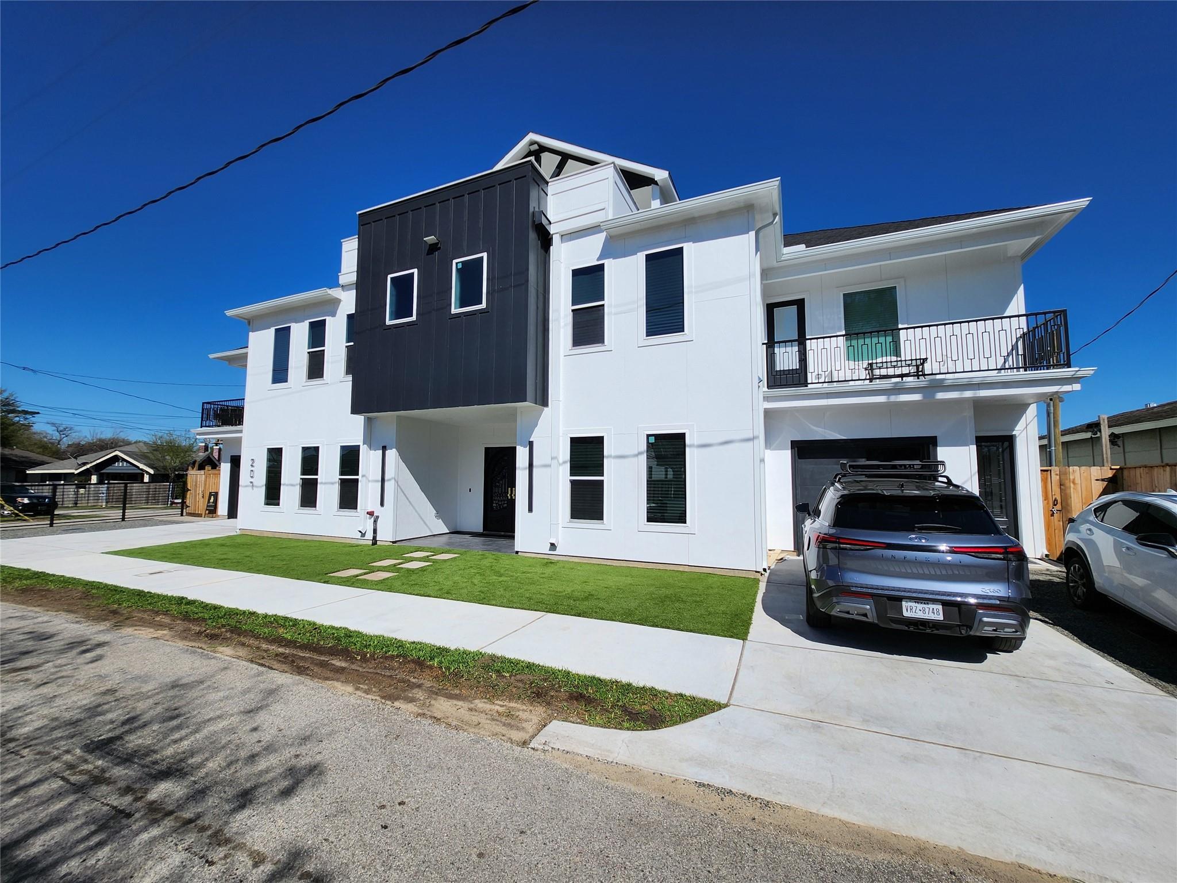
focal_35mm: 13
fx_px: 442
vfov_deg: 89.9
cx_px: 588
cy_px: 442
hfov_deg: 106.2
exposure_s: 1/2679
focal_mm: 1.74
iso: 32
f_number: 2.2
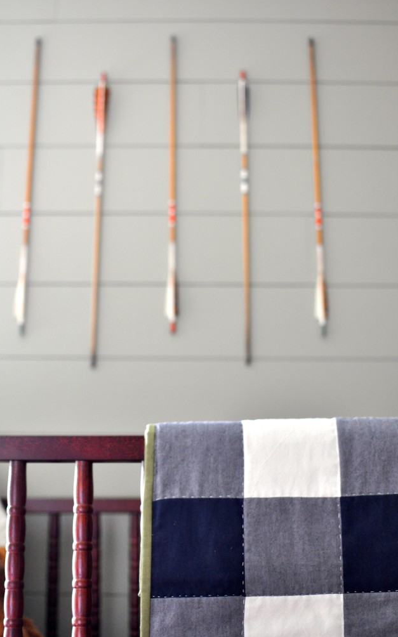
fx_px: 947
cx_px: 201
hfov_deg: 23.7
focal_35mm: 55
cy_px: 313
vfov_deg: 37.2
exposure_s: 1/25
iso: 1000
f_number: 2.5
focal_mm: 35
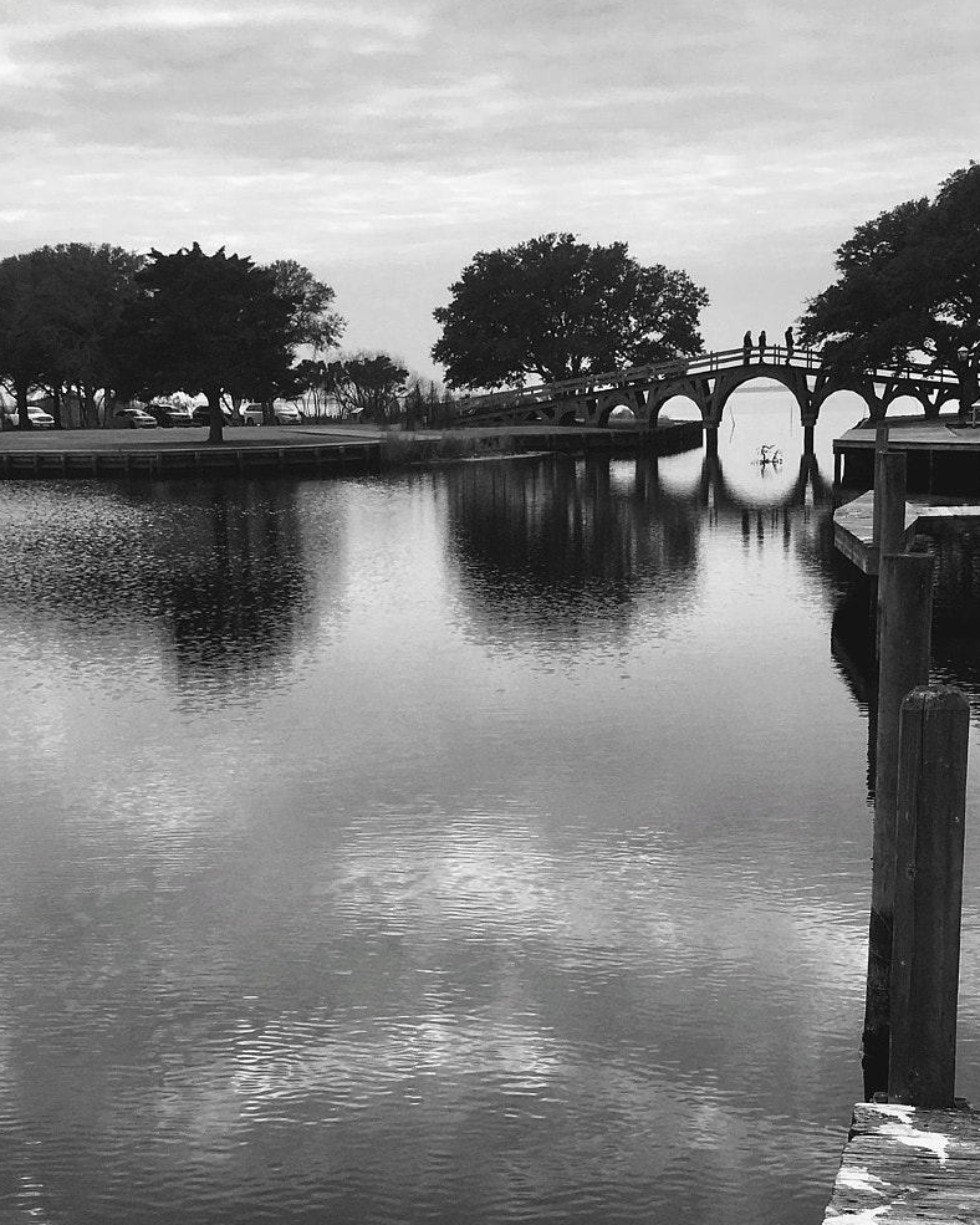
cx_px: 510
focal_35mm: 46
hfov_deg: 32.7
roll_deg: +1.5
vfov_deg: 40.2
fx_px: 1668
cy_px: 708
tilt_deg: -13.0
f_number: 2.2
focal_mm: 4.15
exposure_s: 1/916
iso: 25
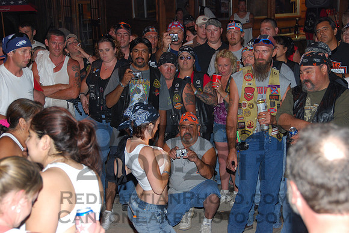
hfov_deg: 24.6
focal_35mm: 82
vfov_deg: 16.6
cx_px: 174
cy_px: 116
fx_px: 801
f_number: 5.6
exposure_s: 1/60
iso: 400
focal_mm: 55
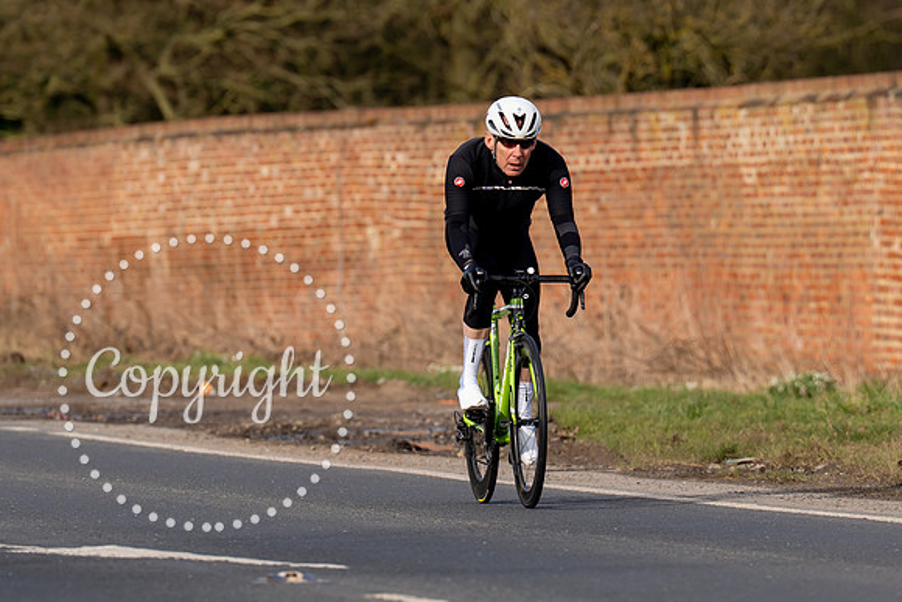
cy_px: 245
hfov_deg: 4.8
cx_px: 517
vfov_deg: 3.2
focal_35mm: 433
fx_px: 10857
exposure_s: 1/800
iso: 100
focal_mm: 194
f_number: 3.5
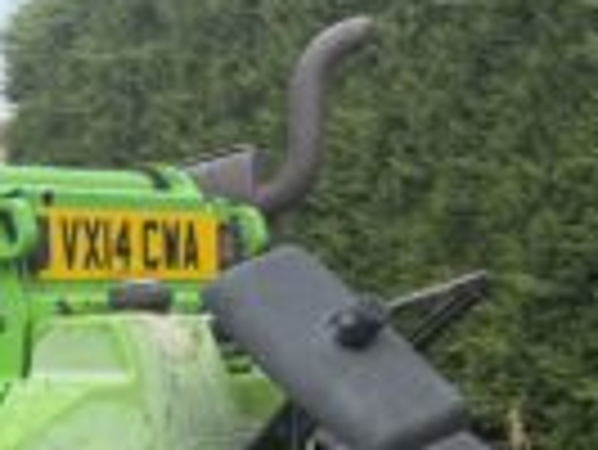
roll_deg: +2.0
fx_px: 2023
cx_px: -427
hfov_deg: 15.0
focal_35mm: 117
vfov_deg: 12.4
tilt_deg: -3.8
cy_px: 540
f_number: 1.78
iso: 100
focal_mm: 6.76
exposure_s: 1/2053
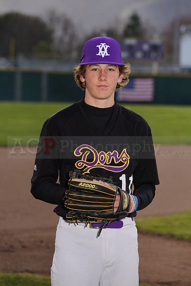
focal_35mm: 206
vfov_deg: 10.0
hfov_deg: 6.7
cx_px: 96
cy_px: 143
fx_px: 1638
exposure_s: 1/200
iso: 100
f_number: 8
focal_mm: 206
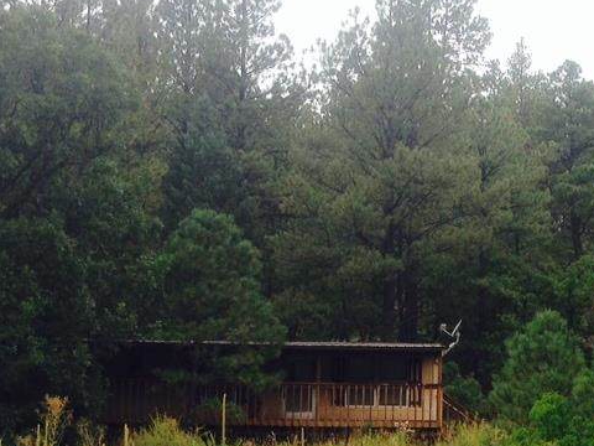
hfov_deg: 22.0
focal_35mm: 88
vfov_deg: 16.4
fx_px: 1510
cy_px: 445
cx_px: 453
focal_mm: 4.12
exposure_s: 1/417
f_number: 2.4
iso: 50
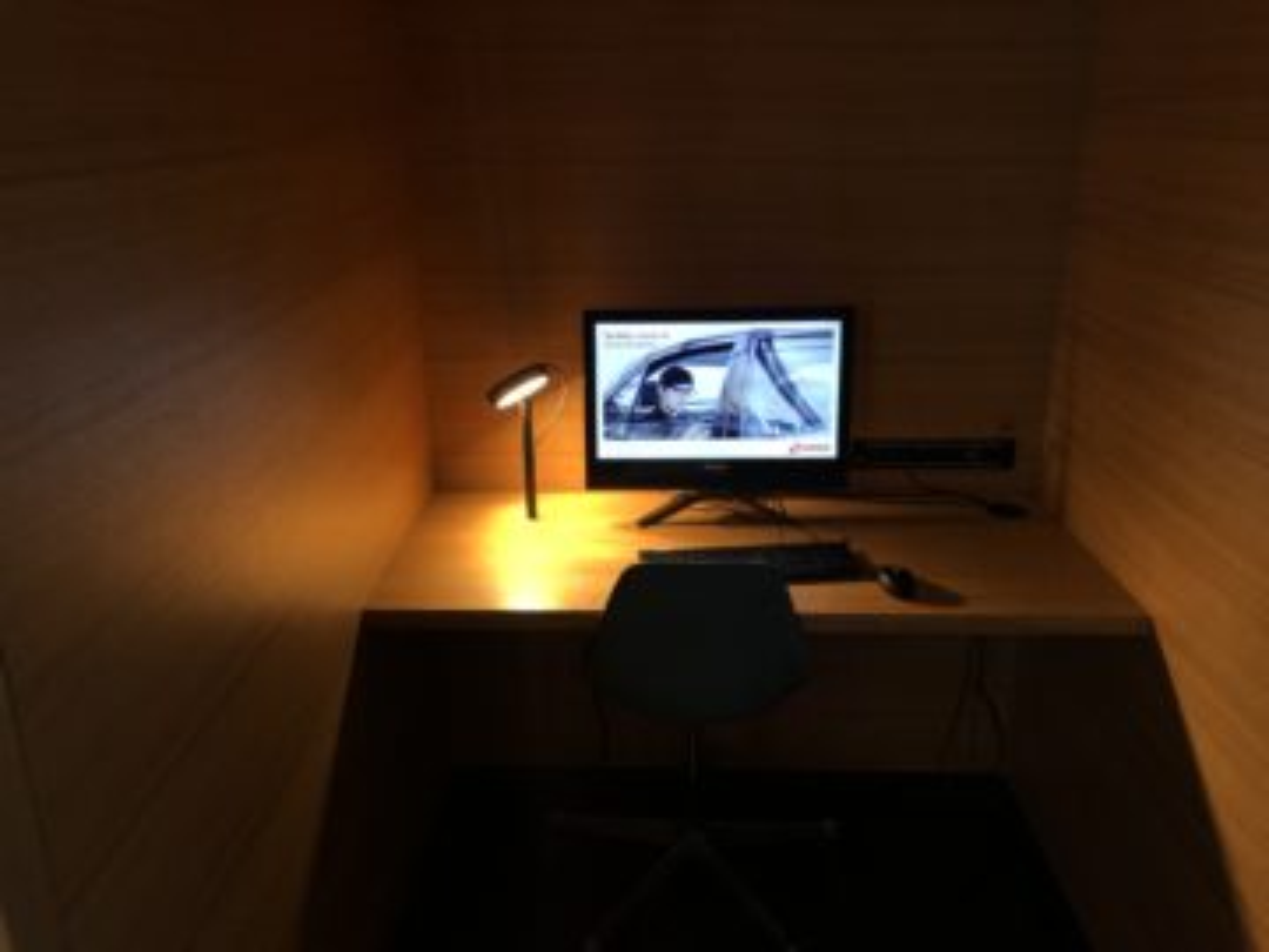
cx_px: 634
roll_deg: +1.1
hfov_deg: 63.4
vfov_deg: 49.7
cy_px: 476
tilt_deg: -17.0
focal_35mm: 28
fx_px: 1026
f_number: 1.8
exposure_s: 1/24
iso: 40
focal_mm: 4
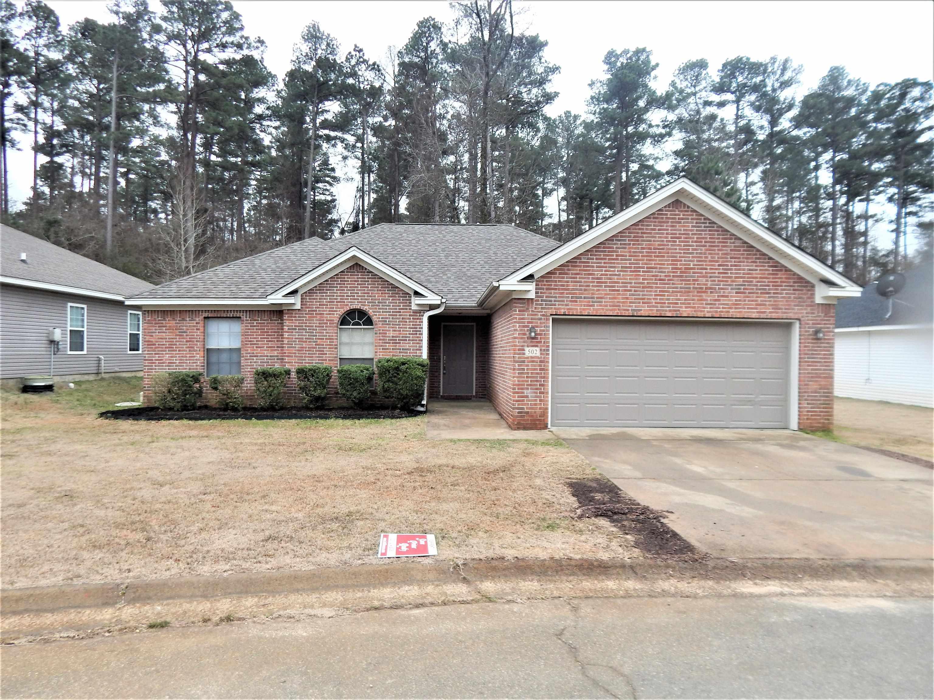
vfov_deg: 61.1
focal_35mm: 22
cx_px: 467
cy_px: 350
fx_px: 594
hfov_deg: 76.4
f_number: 3
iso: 125
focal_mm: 4
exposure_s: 1/80
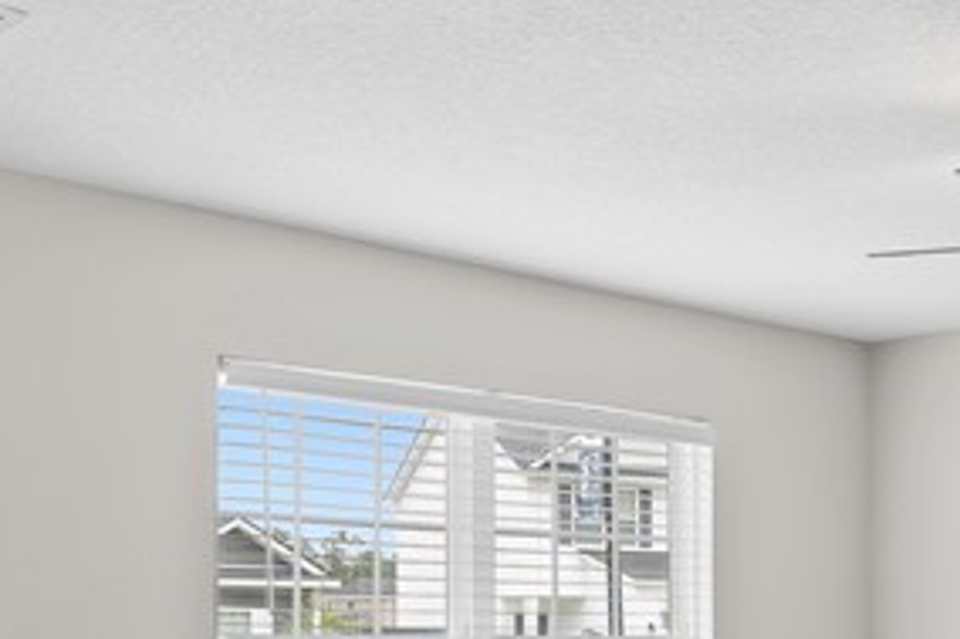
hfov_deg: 29.6
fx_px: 1732
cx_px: 875
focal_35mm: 65
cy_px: 639
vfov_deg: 20.2
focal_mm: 17
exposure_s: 1/30
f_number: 6.3
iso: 1600
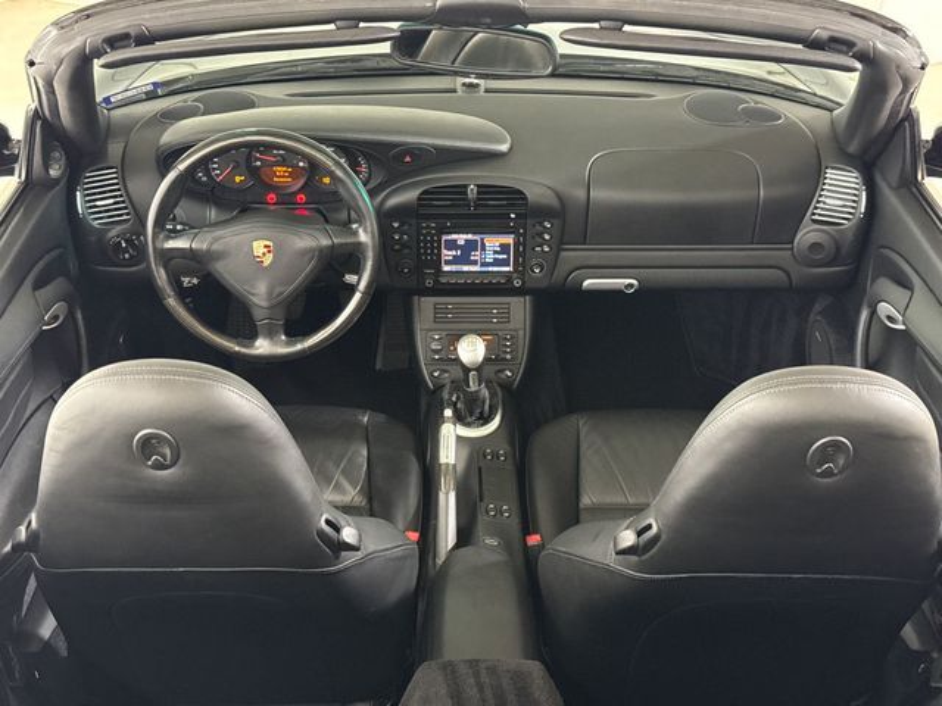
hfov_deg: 39.7
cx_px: 471
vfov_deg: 30.3
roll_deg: -0.6
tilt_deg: -30.8
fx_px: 1306
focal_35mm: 48
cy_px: 353
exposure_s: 1/30
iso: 640
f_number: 1.78
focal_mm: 6.76
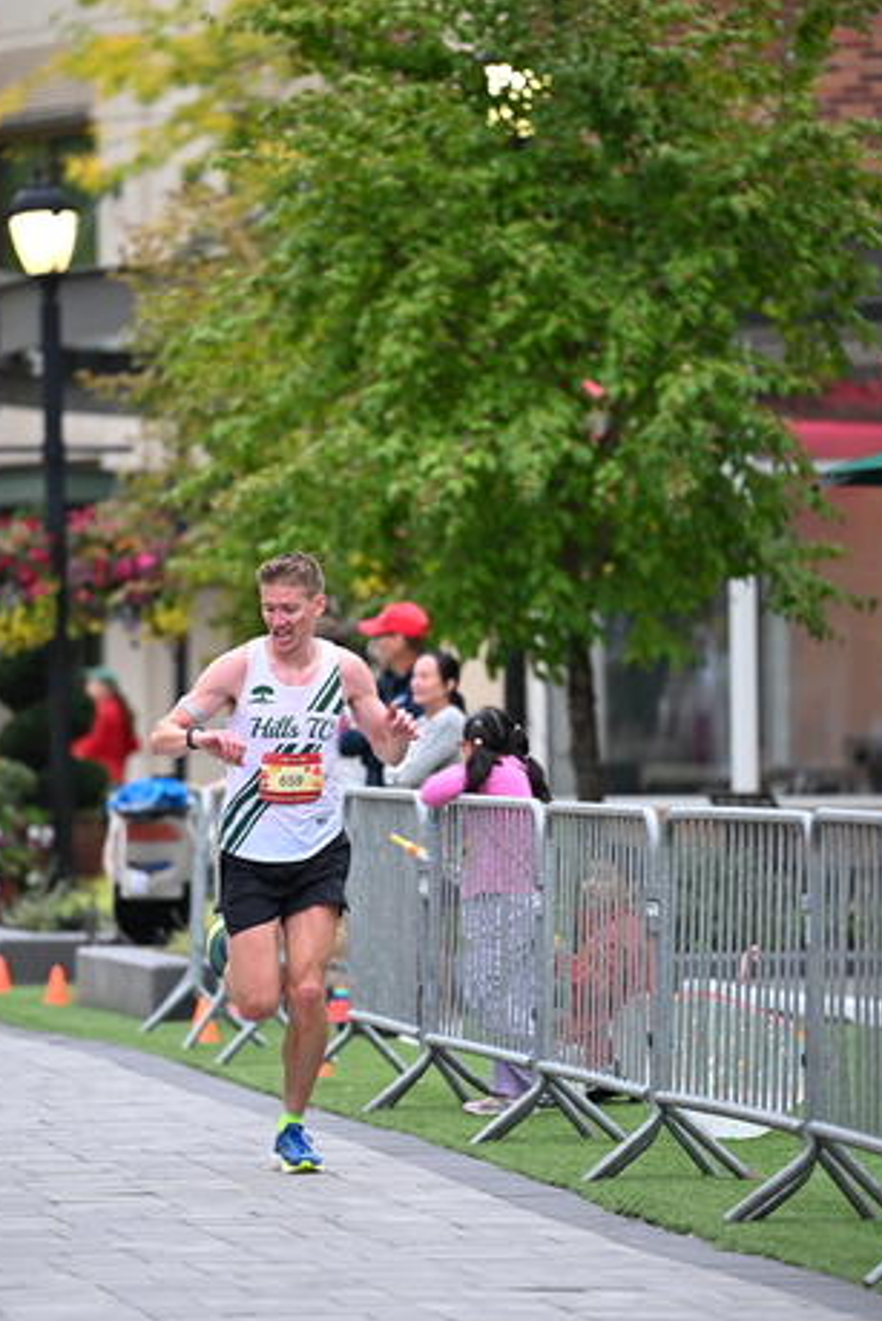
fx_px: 8776
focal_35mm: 239
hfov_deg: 5.8
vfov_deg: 8.6
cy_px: 672
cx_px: 392
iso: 1600
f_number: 2.8
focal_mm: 200
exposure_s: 1/800
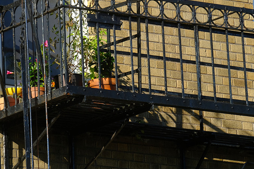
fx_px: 3436
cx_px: 86
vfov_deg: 2.8
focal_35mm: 487
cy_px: 57
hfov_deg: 4.2
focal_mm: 200
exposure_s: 1/180
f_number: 10
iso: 200
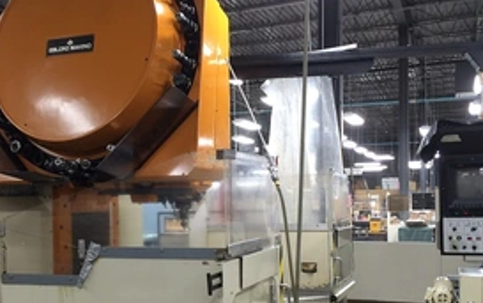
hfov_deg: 44.2
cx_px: 205
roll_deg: +0.8
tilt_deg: -1.2
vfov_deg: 28.4
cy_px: 206
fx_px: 593
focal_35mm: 45
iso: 50
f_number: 2.2
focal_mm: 4.15
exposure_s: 1/30
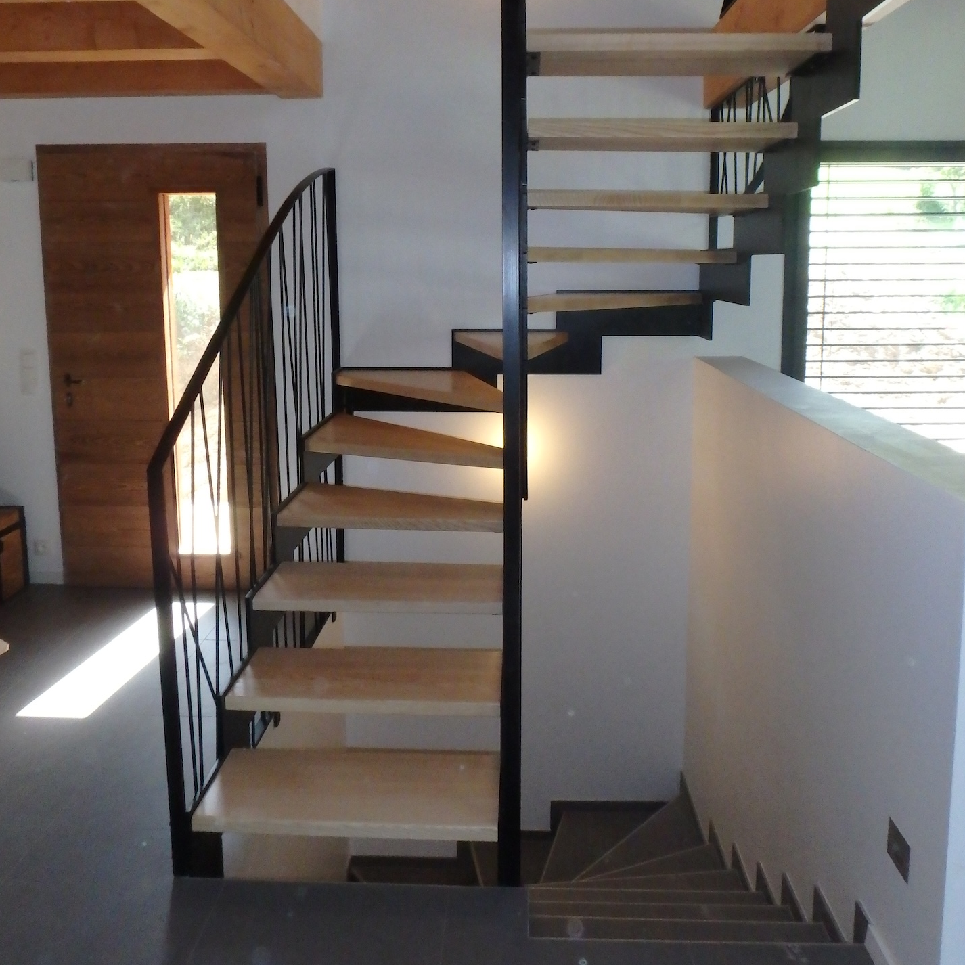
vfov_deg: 61.9
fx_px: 788
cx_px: 487
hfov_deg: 62.9
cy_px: 348
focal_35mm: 25
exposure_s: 1/60
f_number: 6
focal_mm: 3.7
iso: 800
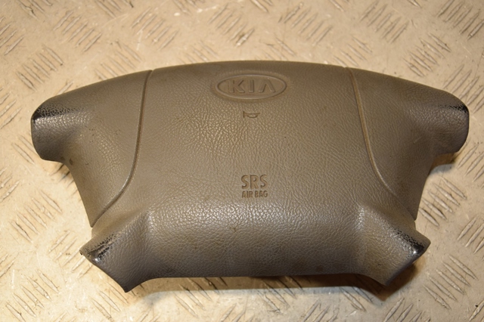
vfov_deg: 25.7
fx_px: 705
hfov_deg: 37.9
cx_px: 242
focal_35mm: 52
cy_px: 161
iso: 800
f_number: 5
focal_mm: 35
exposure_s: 1/160
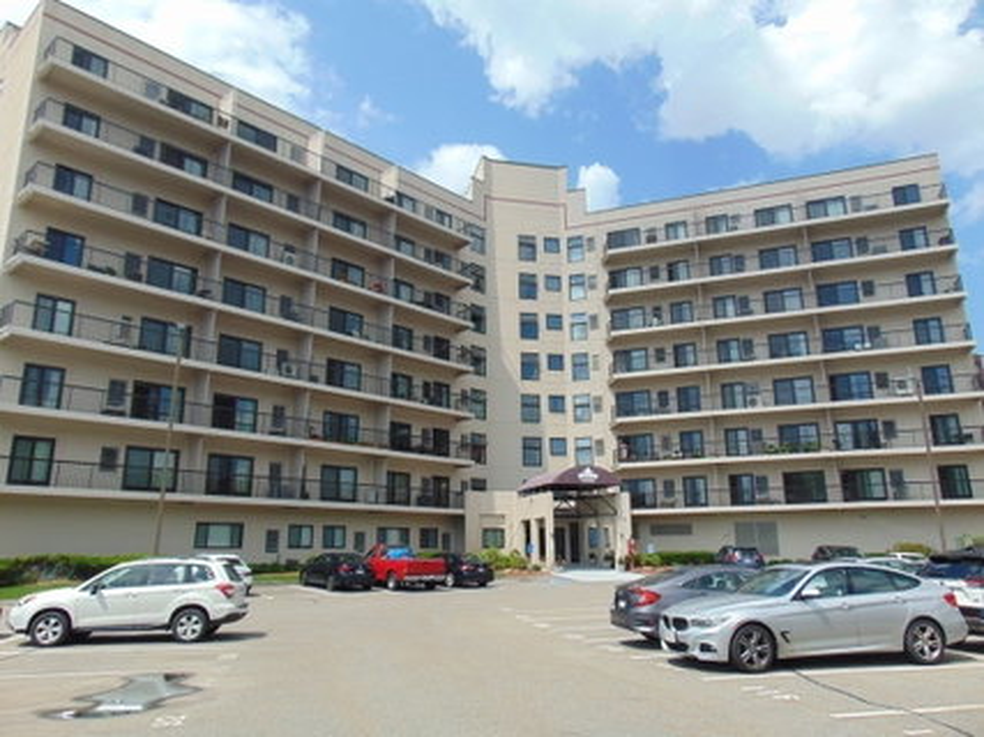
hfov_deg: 69.4
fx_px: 710
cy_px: 368
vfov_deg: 54.9
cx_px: 492
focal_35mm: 25
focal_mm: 4.5
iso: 80
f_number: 7.7
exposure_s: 1/250
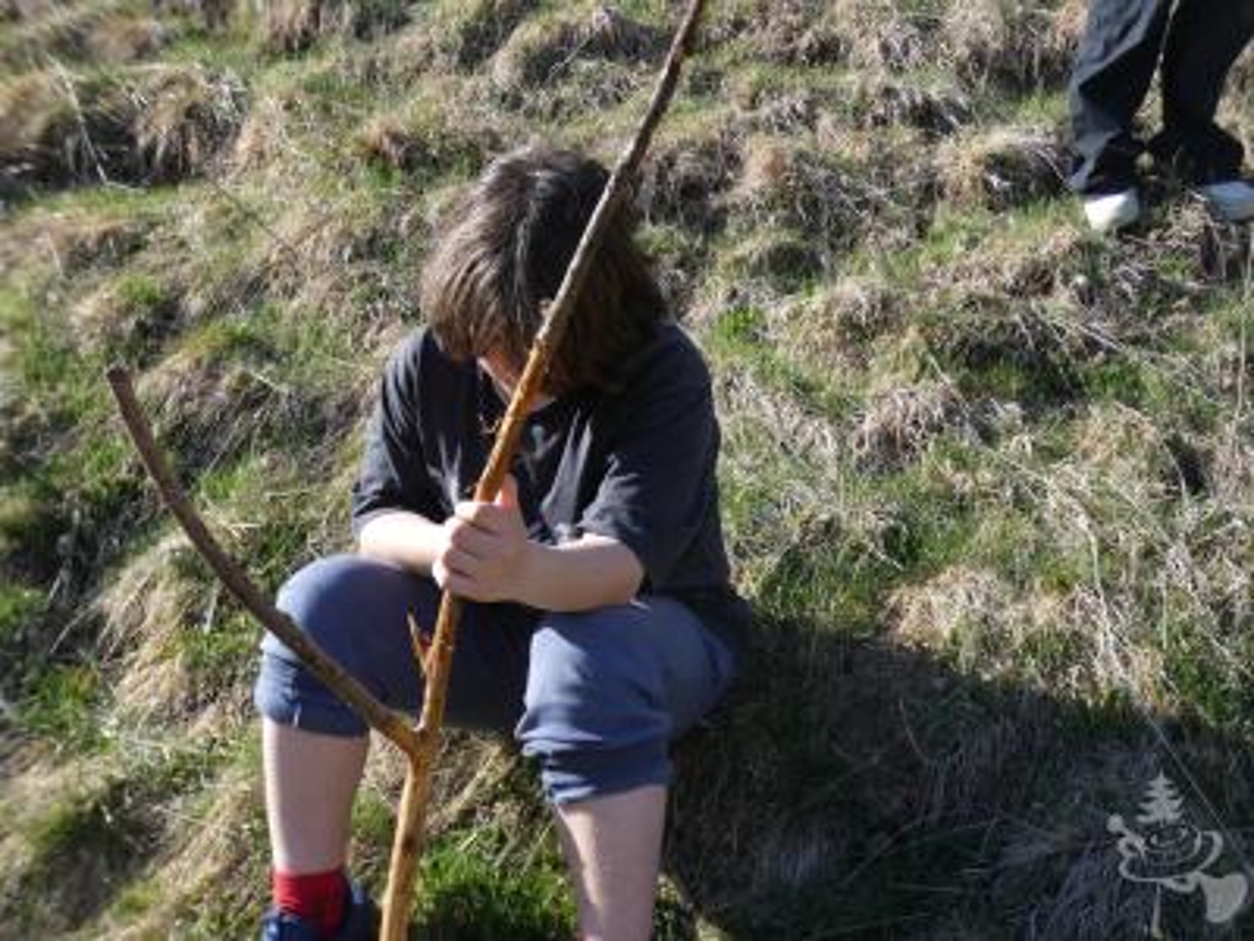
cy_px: 470
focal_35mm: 38
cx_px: 627
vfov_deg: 37.7
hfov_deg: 49.0
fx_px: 1377
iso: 80
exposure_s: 1/320
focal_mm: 6.8
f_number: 3.5
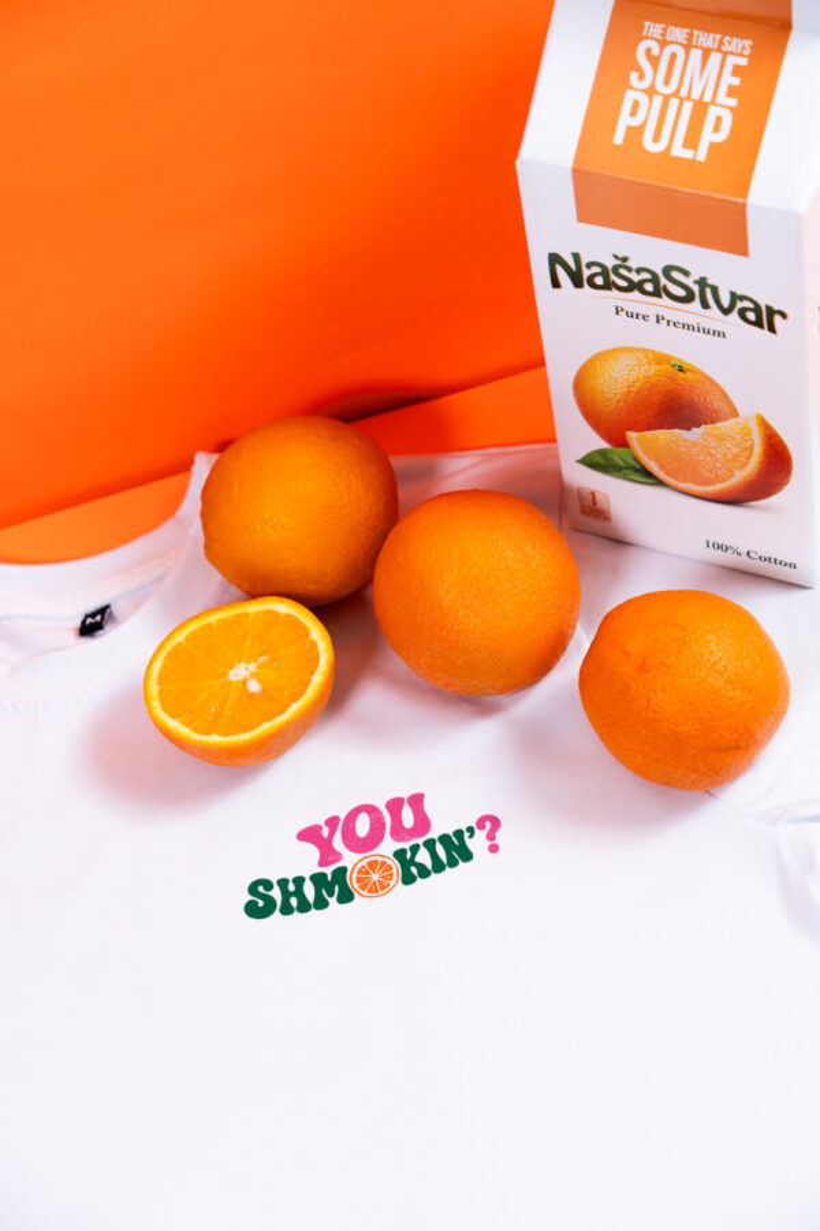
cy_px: 616
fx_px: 2665
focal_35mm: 78
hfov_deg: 17.5
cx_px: 410
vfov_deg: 26.0
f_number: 5.6
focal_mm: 78
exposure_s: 1/160
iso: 500
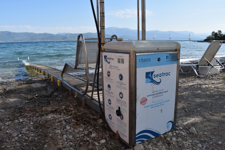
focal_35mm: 27
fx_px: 169
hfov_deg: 67.4
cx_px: 112
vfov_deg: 47.9
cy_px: 75
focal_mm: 18
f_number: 10
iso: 200
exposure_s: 1/400
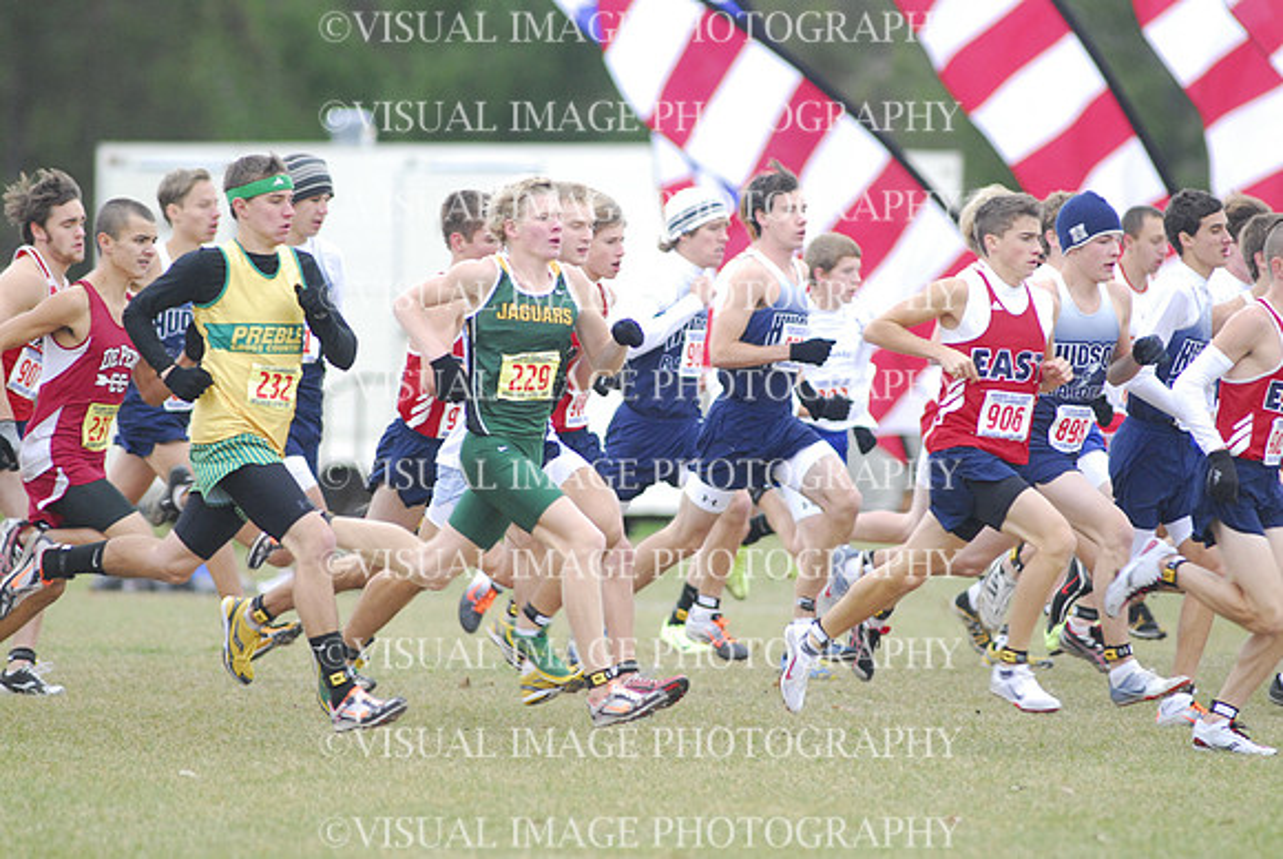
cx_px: 642
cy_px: 430
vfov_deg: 3.1
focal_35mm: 450
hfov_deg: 4.6
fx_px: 16053
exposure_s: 1/500
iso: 800
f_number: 4
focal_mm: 300
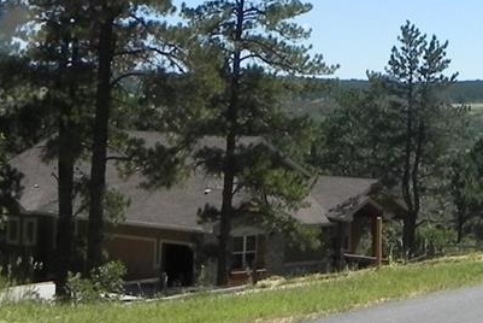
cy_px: 64
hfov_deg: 19.7
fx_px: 1302
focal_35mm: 97
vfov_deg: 14.1
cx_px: 581
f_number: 7.1
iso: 160
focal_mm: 4.6
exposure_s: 1/443
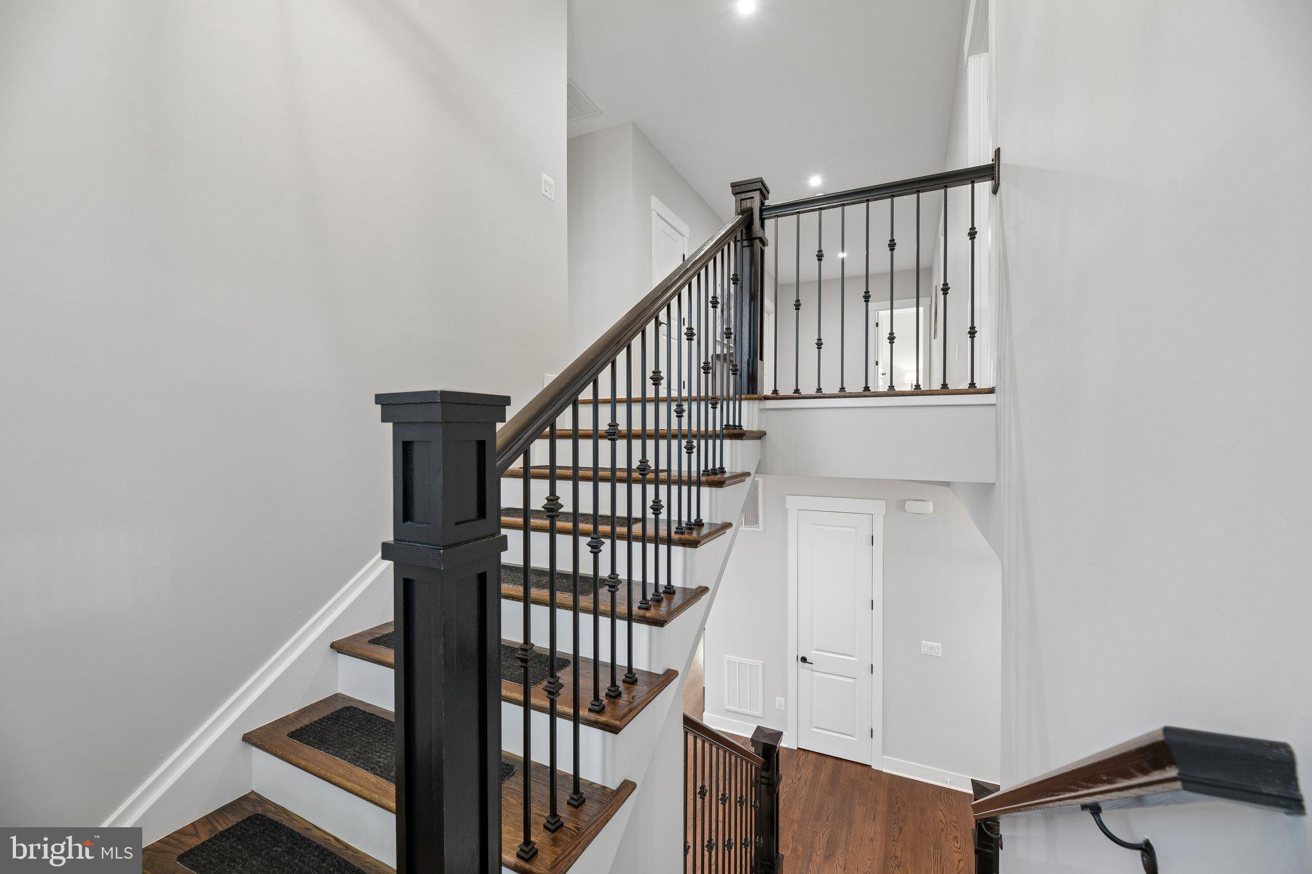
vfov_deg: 81.2
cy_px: 437
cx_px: 656
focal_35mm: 14
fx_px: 510
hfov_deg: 104.3
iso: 400
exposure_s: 1/4
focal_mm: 14
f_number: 8
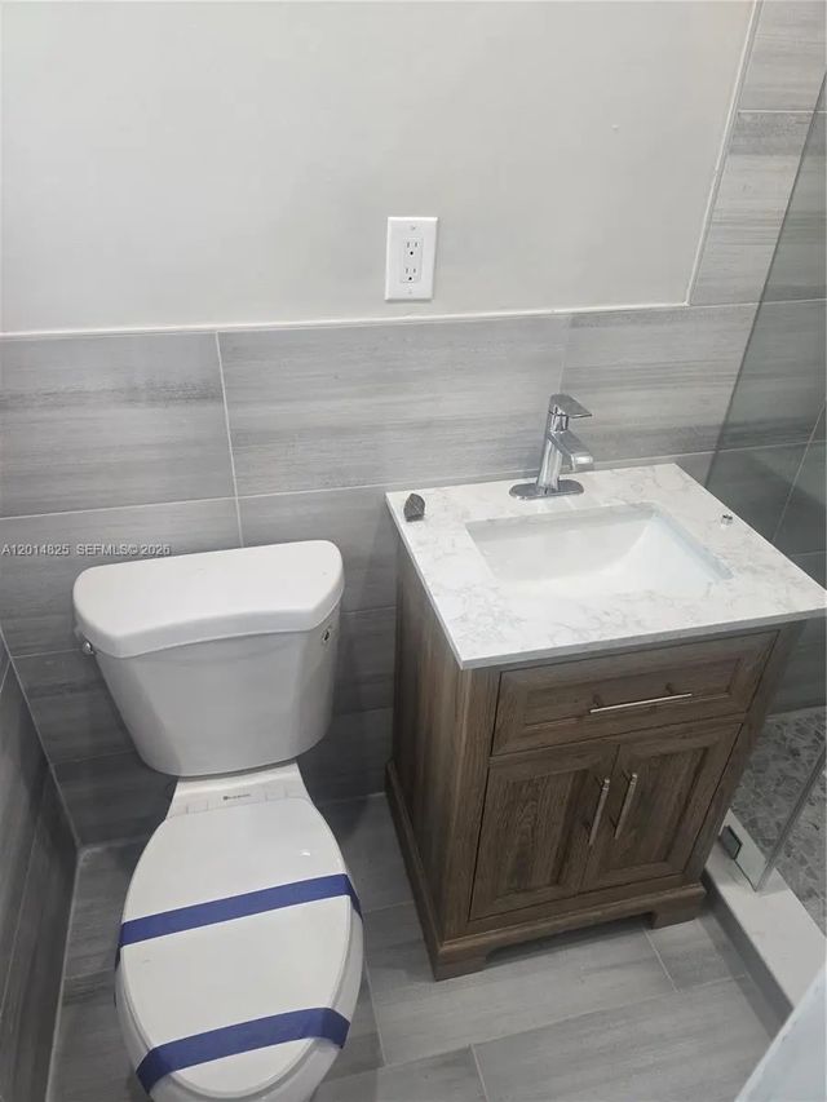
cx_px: 414
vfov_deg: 73.9
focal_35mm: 23
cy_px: 551
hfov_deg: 58.9
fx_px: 732
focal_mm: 6.3
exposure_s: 1/120
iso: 160
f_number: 1.7
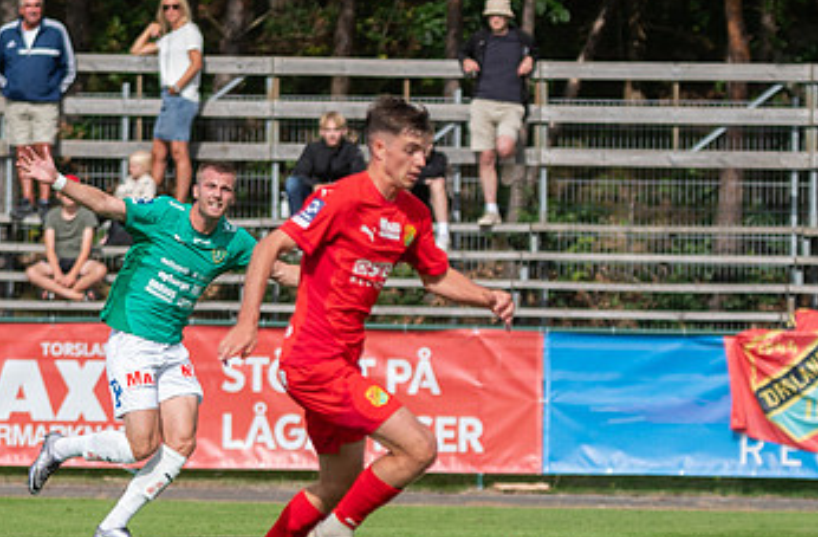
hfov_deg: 4.3
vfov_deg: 2.8
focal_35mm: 478
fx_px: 10808
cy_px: 369
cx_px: 357
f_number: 3.2
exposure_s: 1/1600
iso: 110
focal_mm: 130
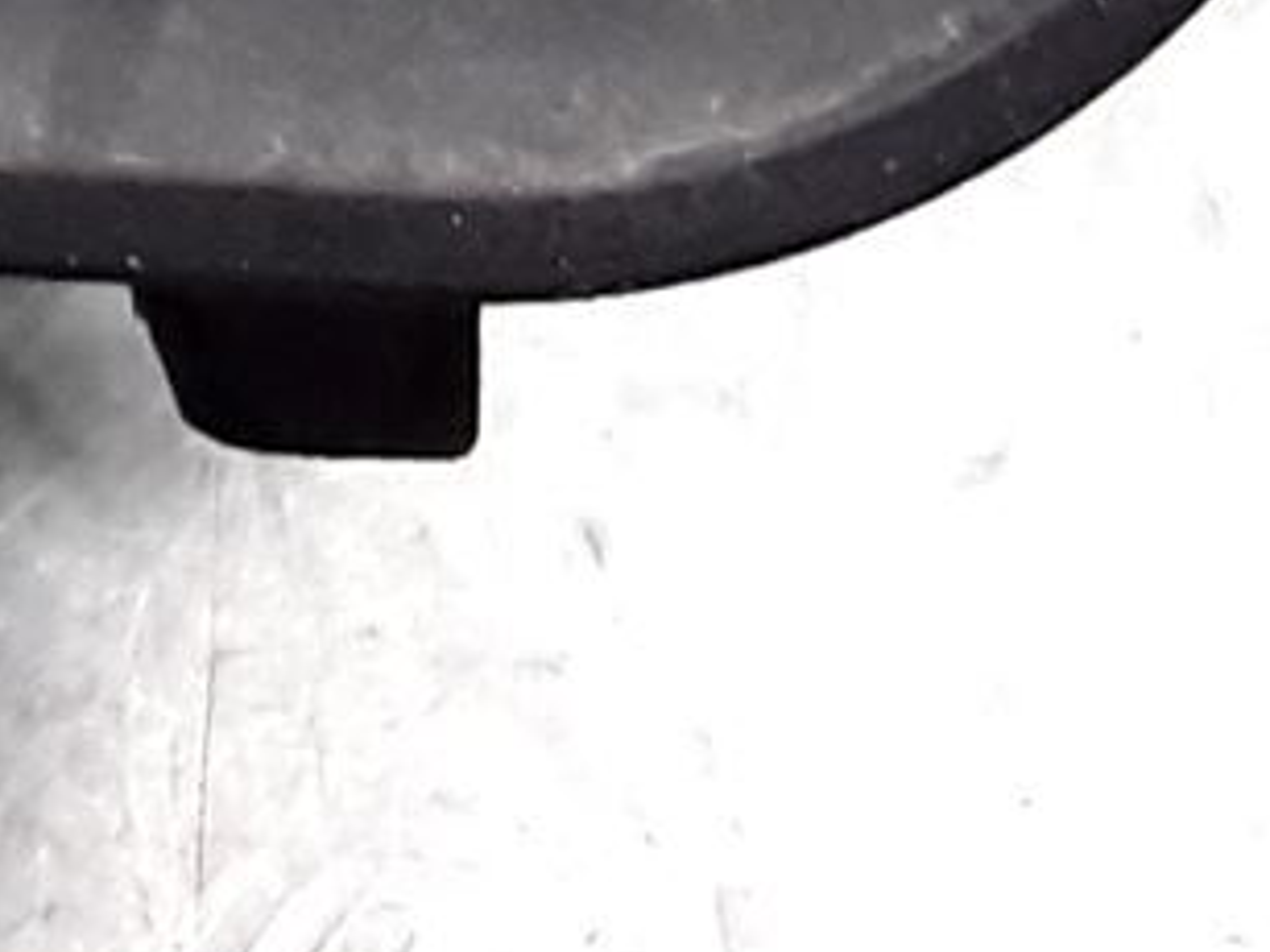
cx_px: -1737
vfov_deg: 7.4
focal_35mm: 187
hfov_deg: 9.5
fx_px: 6858
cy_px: -1370
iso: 100
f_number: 1.9
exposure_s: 1/50
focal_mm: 2.91
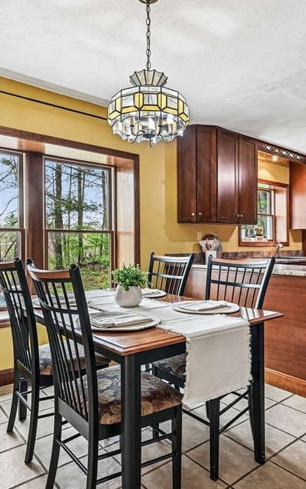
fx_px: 333
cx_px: 160
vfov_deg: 72.5
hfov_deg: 49.3
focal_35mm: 25
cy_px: 246
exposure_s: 1/13
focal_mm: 16
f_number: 8
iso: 400
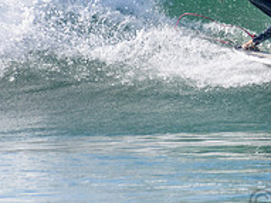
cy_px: -33
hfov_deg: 0.9
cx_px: 359
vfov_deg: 0.7
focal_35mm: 2192
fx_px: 17150
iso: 320
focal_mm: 500
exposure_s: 1/2000
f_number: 5.6
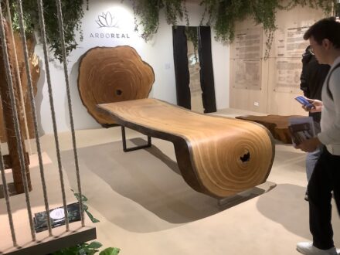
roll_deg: +0.4
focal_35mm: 31
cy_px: 128
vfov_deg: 45.4
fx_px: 304
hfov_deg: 58.4
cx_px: 170
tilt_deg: -12.1
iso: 125
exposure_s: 1/60
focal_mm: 3.3
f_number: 2.4
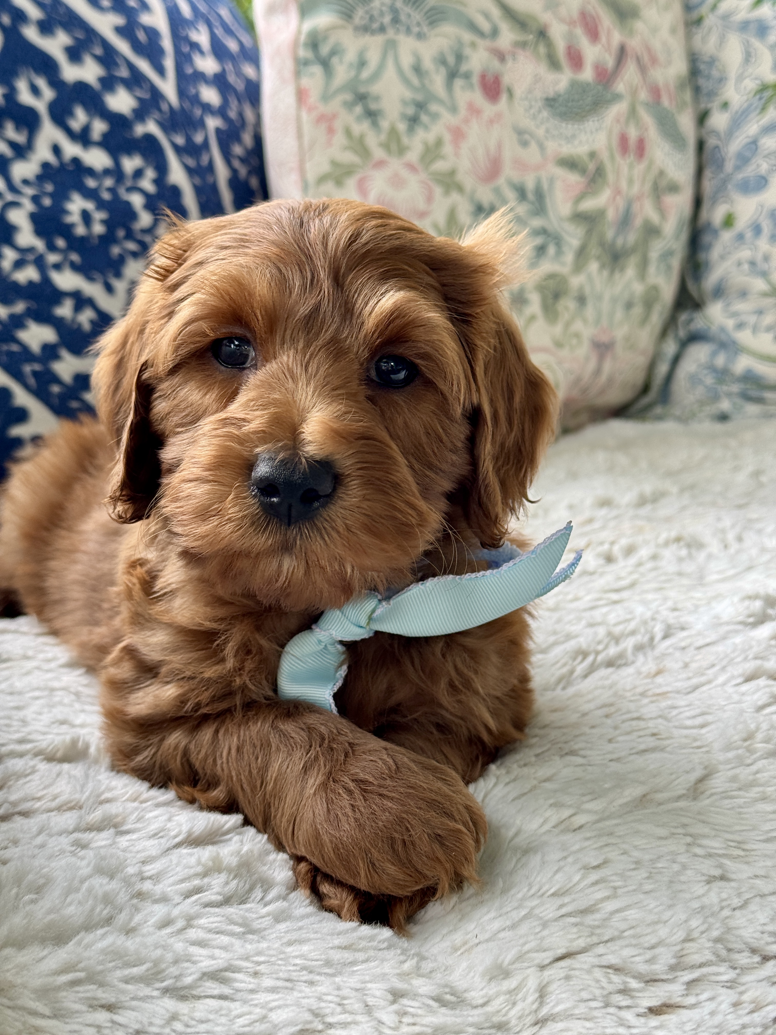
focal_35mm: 48
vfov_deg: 39.7
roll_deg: +2.4
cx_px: 388
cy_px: 518
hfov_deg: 30.3
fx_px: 1435
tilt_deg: -15.5
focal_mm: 6.76
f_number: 1.78
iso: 64
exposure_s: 1/200
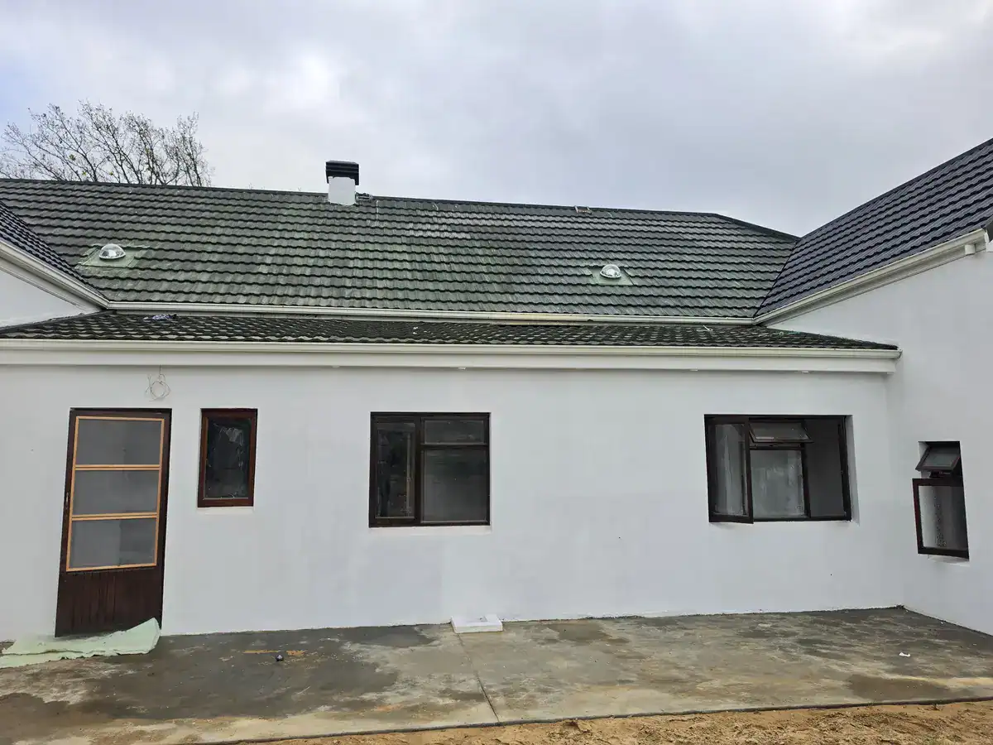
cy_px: 372
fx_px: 660
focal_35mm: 23
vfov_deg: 58.9
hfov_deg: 73.9
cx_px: 496
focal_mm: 6.5
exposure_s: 1/2745
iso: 64
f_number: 1.4
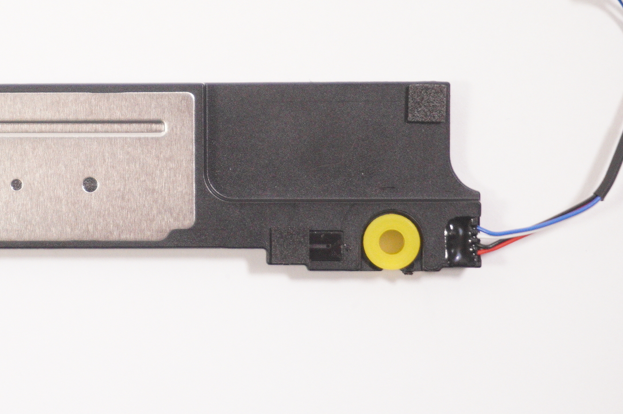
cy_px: 170
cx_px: 127
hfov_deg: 15.9
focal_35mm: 128
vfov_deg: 10.7
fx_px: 2213
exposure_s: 1/250
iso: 3200
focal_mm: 48
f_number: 5.6
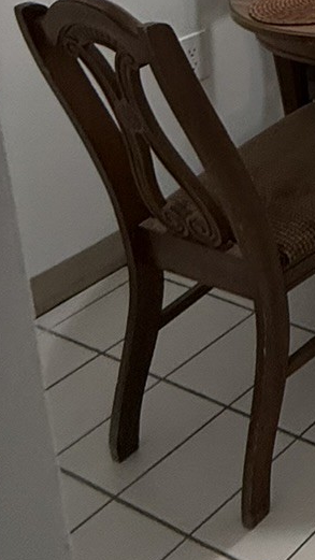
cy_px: -218
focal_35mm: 60
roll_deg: +2.0
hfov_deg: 13.1
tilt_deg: -9.7
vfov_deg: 27.4
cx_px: 819
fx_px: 891
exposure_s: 1/60
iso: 200
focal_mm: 2.22
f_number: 2.2
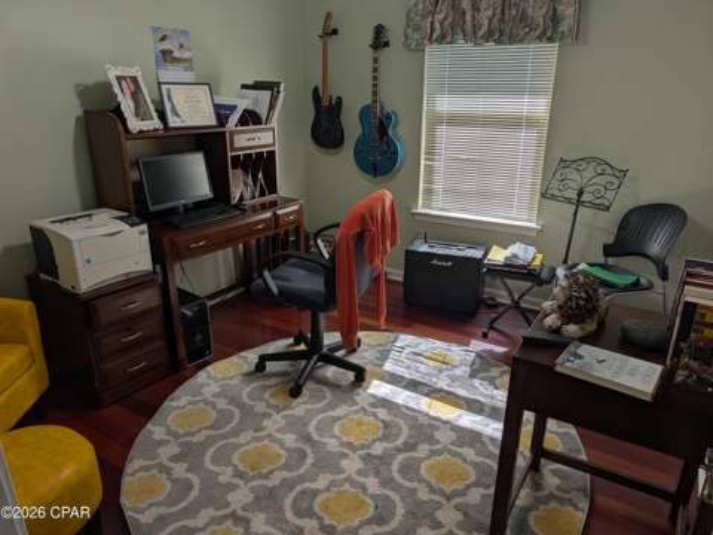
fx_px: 494
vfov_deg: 56.8
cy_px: 268
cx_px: 356
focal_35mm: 24
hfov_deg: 71.6
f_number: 1.68
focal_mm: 6.9
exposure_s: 1/120
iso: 57
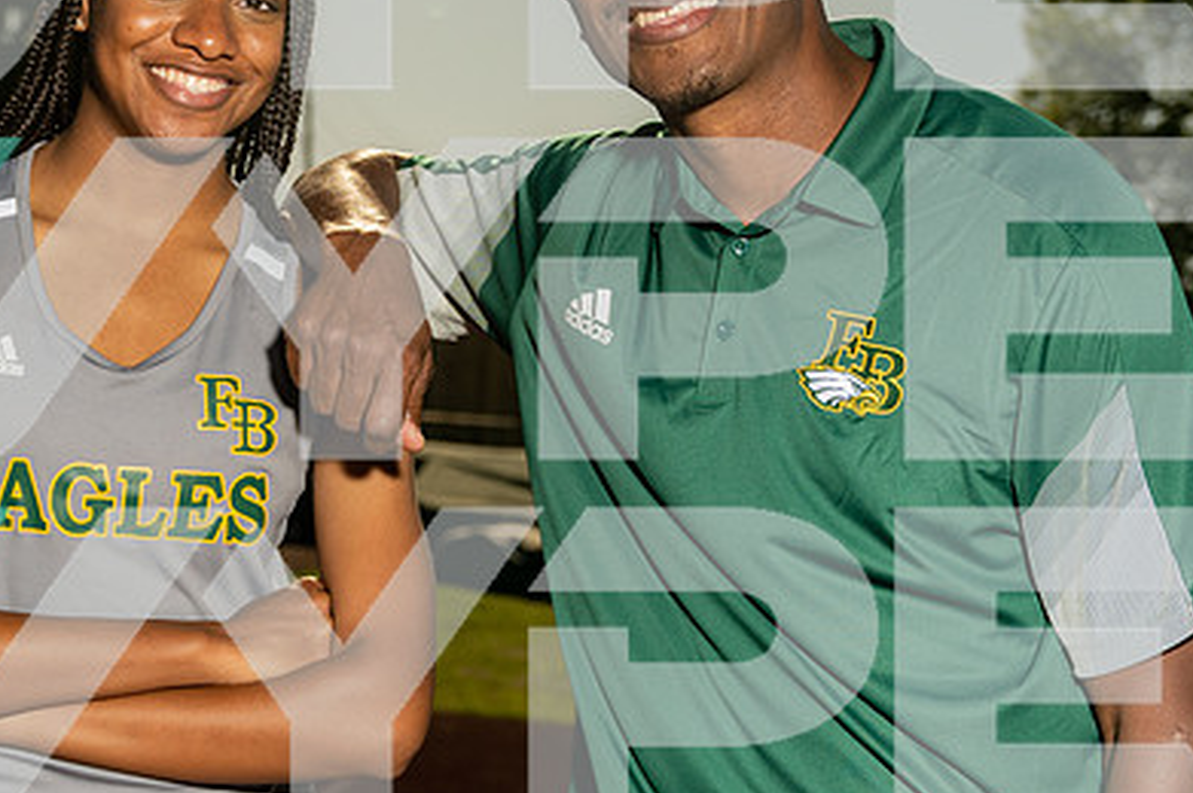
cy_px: 444
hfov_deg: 24.4
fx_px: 2748
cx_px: 434
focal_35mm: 83
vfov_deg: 16.4
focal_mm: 39
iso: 250
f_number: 4
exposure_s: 1/250
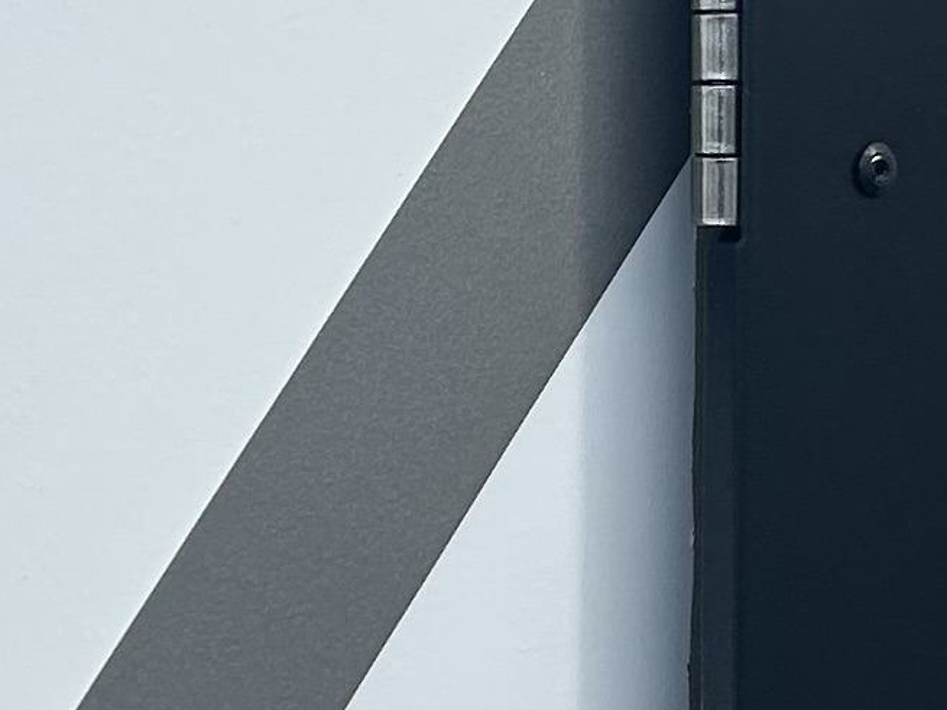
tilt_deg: -5.9
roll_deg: +1.9
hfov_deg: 12.3
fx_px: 4376
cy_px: 440
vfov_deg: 9.3
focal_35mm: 160
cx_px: 693
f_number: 1.5
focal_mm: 5.7
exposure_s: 1/2762
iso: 50
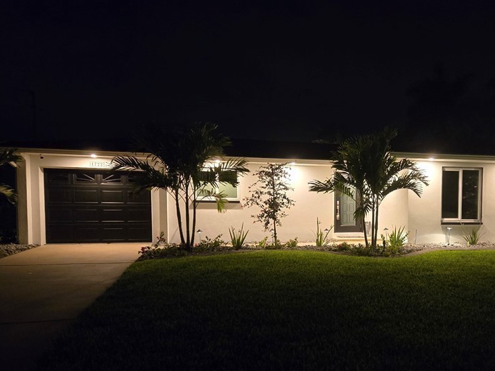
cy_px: 238
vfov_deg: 42.5
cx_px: 351
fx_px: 472
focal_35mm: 33
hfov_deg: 53.6
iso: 1250
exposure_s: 1/60
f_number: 1.8
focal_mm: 5.4
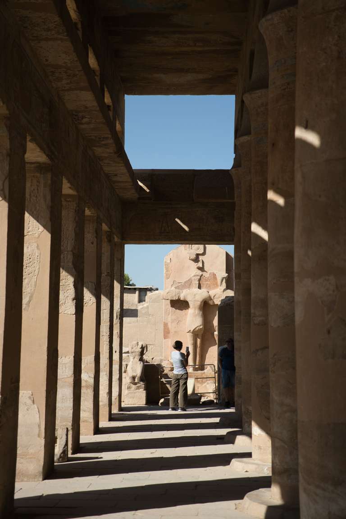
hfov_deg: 18.2
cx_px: 173
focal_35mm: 75
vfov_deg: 27.0
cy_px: 260
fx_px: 1081
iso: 200
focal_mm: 50
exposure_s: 1/250
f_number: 2.8
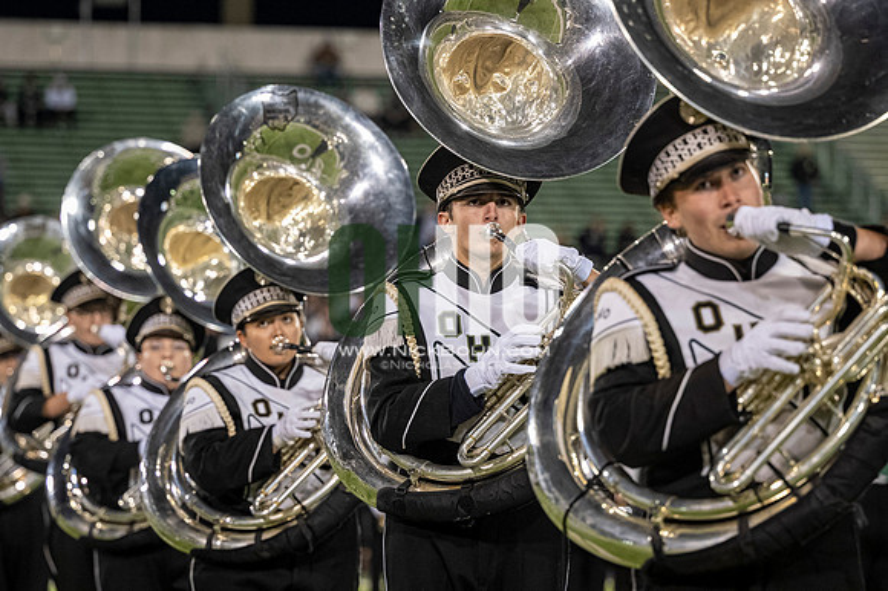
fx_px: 3796
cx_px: 444
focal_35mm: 154
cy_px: 296
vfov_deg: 8.9
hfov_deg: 13.3
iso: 1250
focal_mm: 103
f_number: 2.8
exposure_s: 1/500
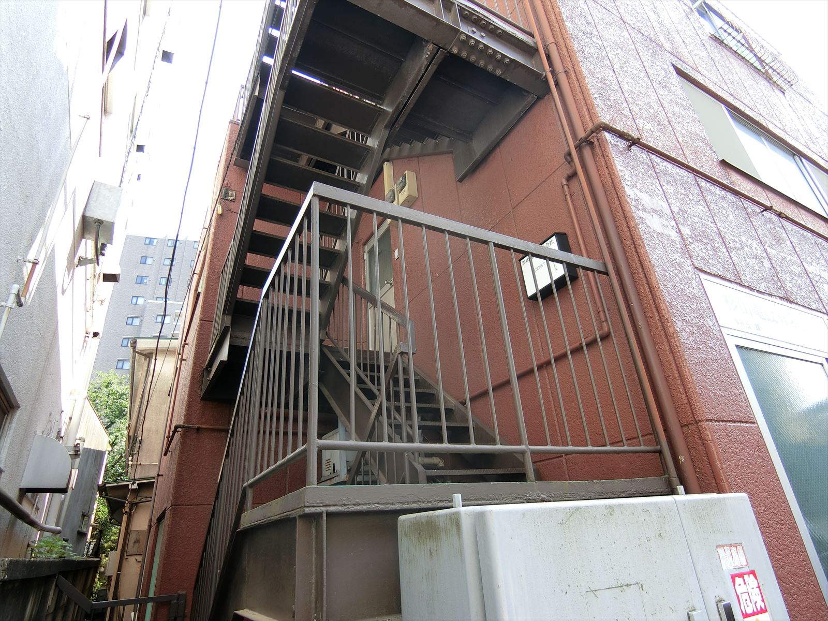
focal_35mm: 19
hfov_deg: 84.7
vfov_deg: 68.7
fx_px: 454
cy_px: 310
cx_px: 414
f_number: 2.7
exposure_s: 1/200
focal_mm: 4.06
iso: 80
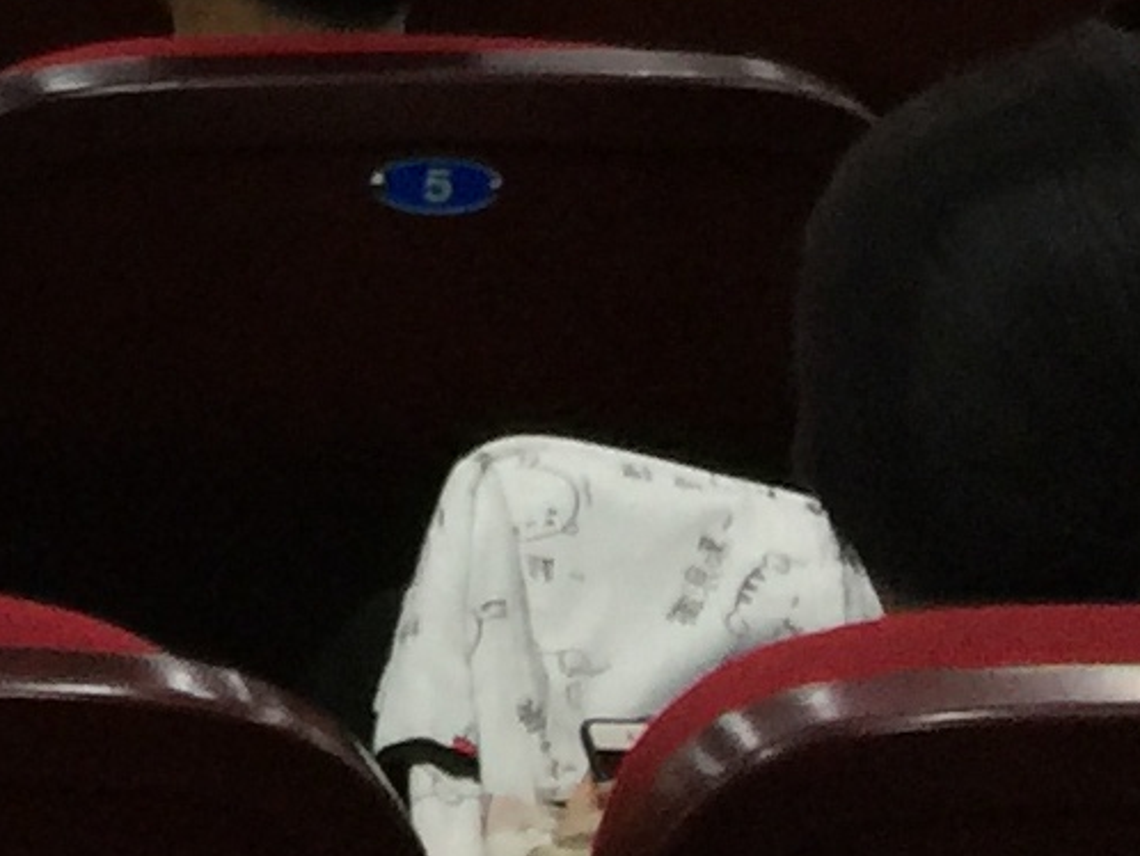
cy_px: -1701
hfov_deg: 9.1
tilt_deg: -6.2
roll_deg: -1.1
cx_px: -1838
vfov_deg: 7.0
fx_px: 6260
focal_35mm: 190
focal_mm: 4.15
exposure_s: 1/17
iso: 50
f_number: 2.2
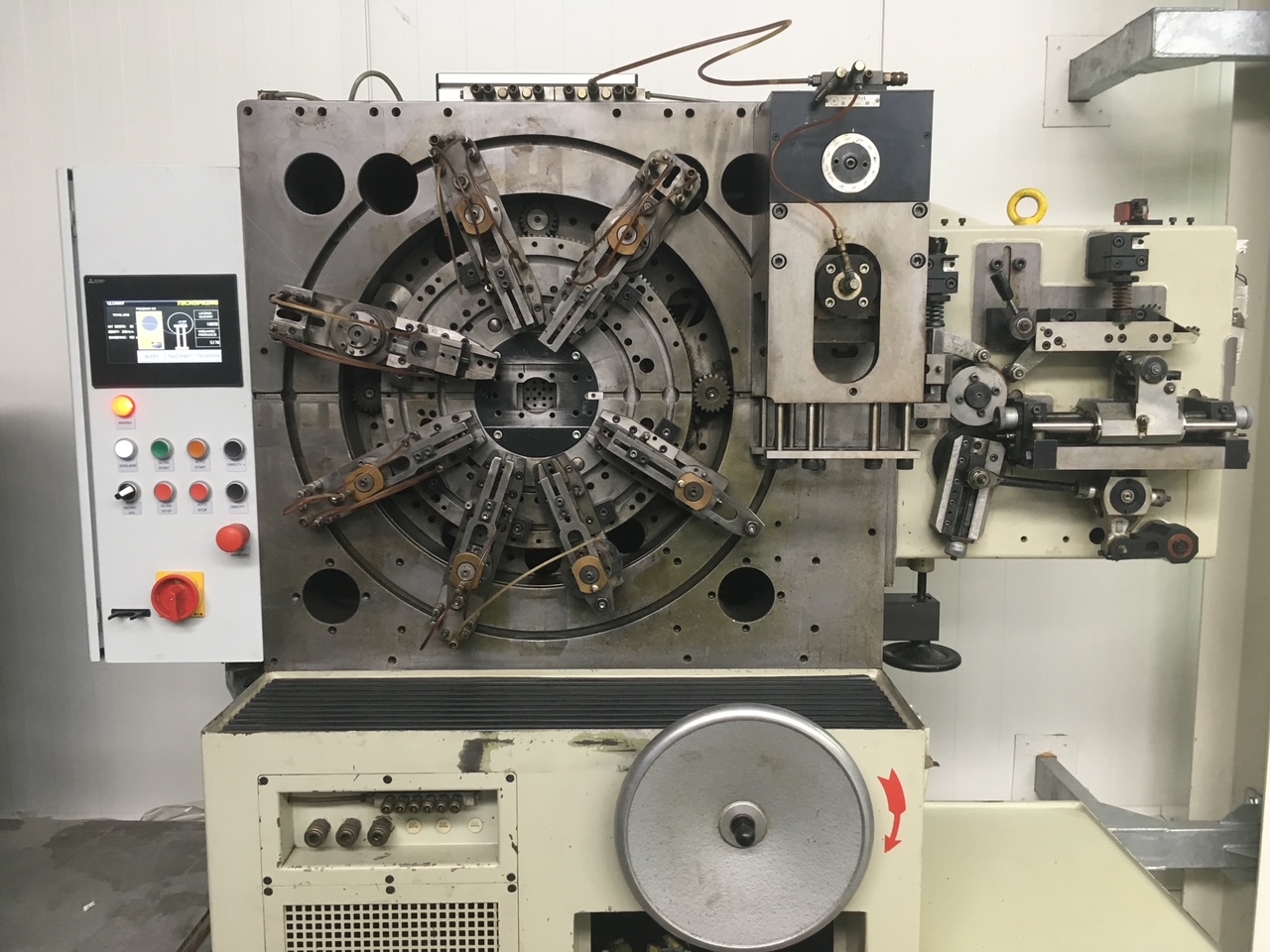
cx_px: 635
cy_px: 476
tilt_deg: -7.6
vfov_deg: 48.2
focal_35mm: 29
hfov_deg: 61.7
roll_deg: +1.2
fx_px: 1064
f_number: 2.2
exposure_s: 1/33
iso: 100
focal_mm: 4.15
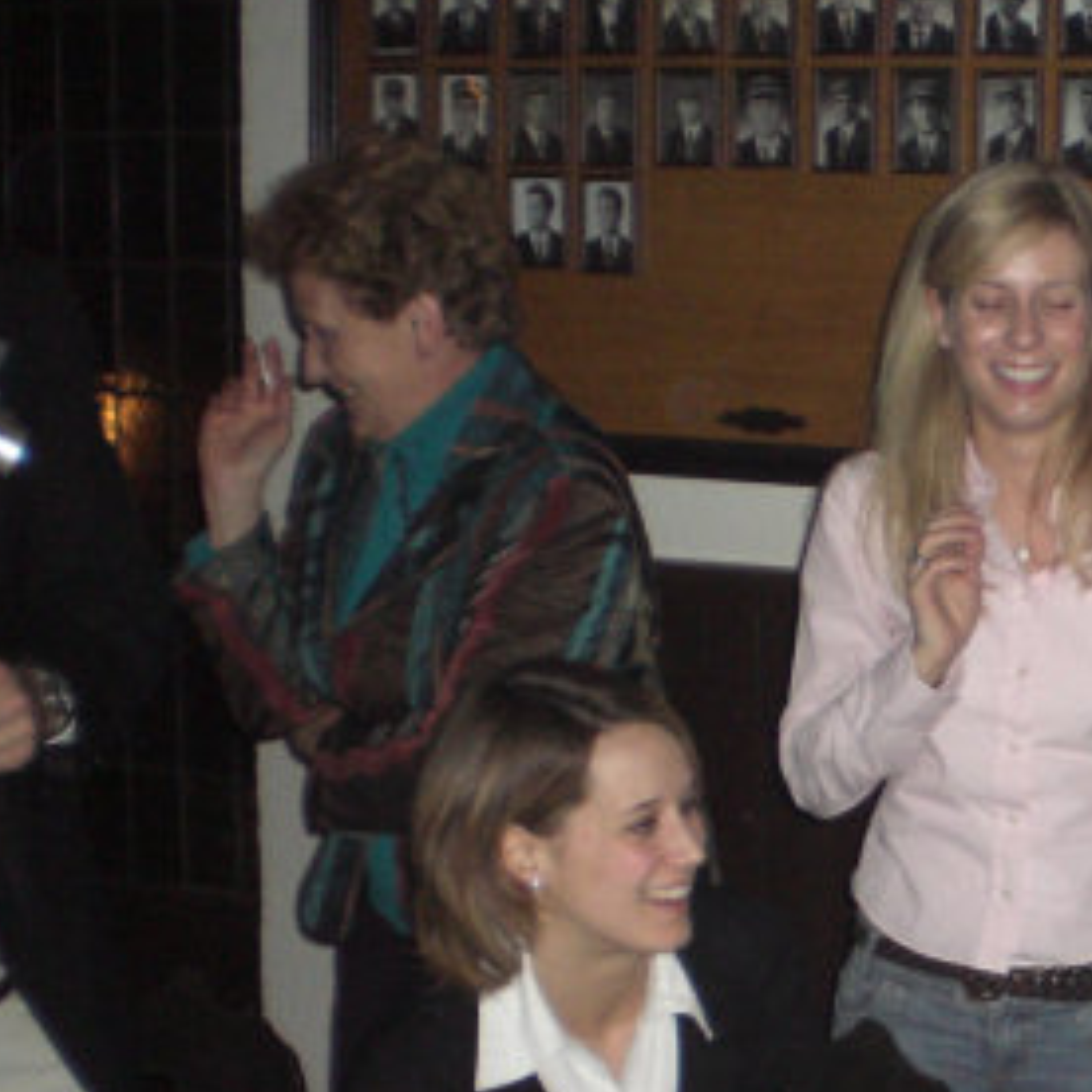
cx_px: 1171
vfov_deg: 21.8
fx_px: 2784
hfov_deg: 21.2
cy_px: 922
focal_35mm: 78
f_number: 3.1
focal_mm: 6.3
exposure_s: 1/60
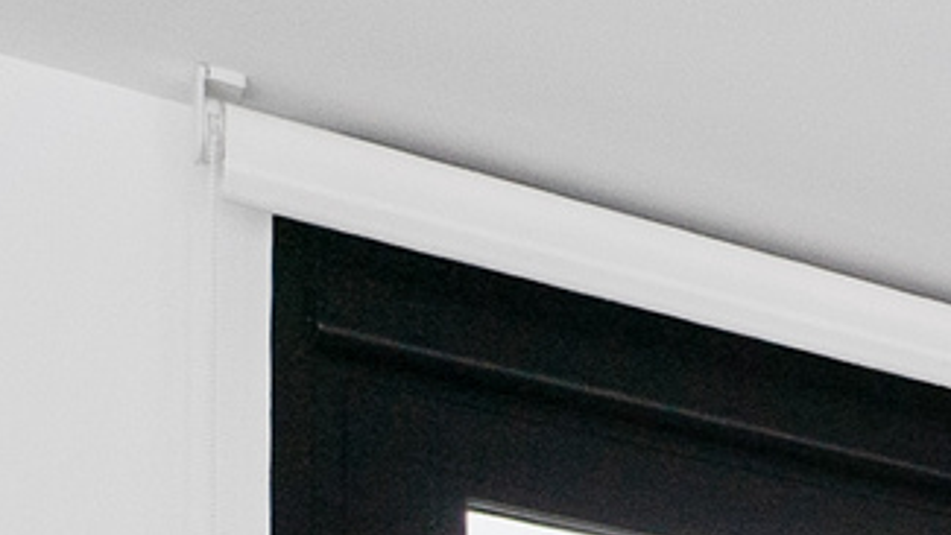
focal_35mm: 95
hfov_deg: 12.9
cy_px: 1433
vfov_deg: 10.3
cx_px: 2575
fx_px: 2396
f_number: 8
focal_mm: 10
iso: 320
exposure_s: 1/60
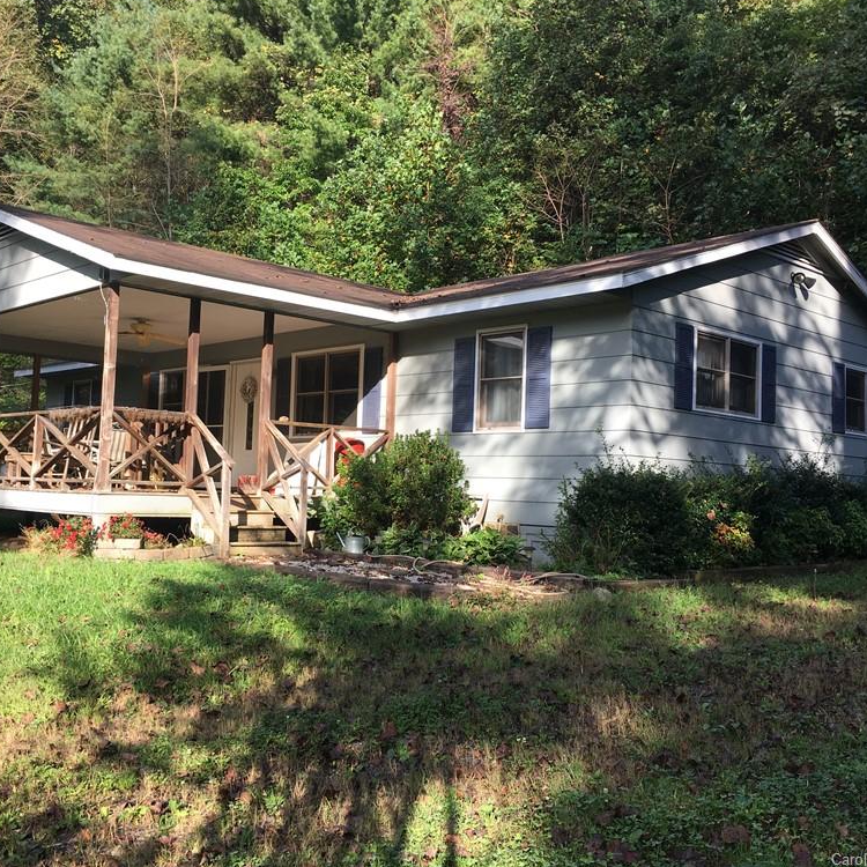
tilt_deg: +3.5
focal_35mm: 35
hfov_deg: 47.1
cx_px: 372
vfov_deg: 47.2
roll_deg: -1.7
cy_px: 427
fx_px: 992
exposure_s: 1/370
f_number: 2.2
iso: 25
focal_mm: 4.15
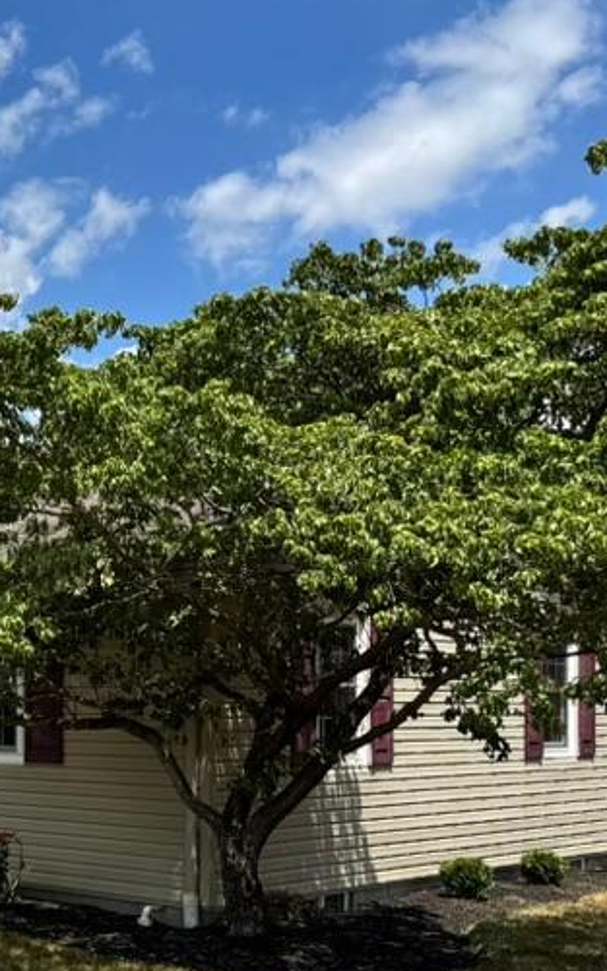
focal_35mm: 52
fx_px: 1377
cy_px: 704
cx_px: -382
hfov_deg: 20.2
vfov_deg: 38.1
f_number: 1.78
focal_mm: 6.76
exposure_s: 1/5348
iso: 80
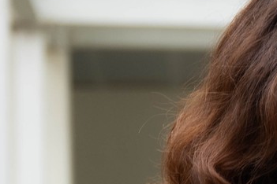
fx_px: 2470
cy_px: 395
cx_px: 780
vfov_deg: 4.2
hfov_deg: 6.0
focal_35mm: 321
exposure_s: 1/400
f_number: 3.2
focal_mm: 44
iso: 250
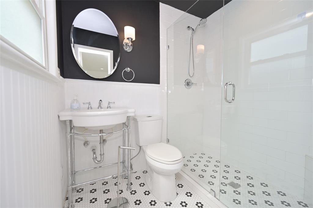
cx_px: 156
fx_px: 130
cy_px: 104
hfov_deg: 100.4
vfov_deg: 77.3
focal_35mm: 15
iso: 200
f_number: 5
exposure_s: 1/100
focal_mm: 15
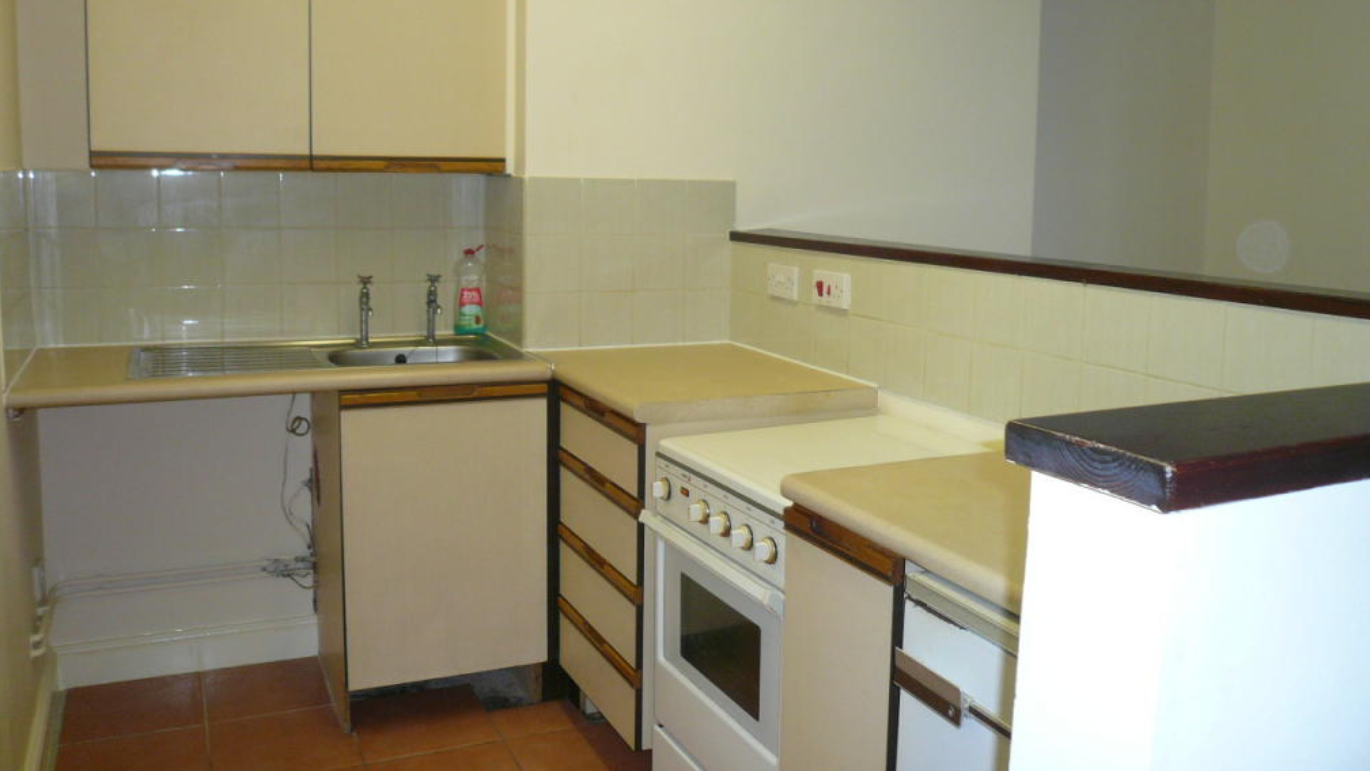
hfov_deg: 62.6
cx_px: 688
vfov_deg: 37.7
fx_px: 1126
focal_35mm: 31
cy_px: 320
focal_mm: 4.6
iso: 100
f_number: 2.8
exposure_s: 1/30
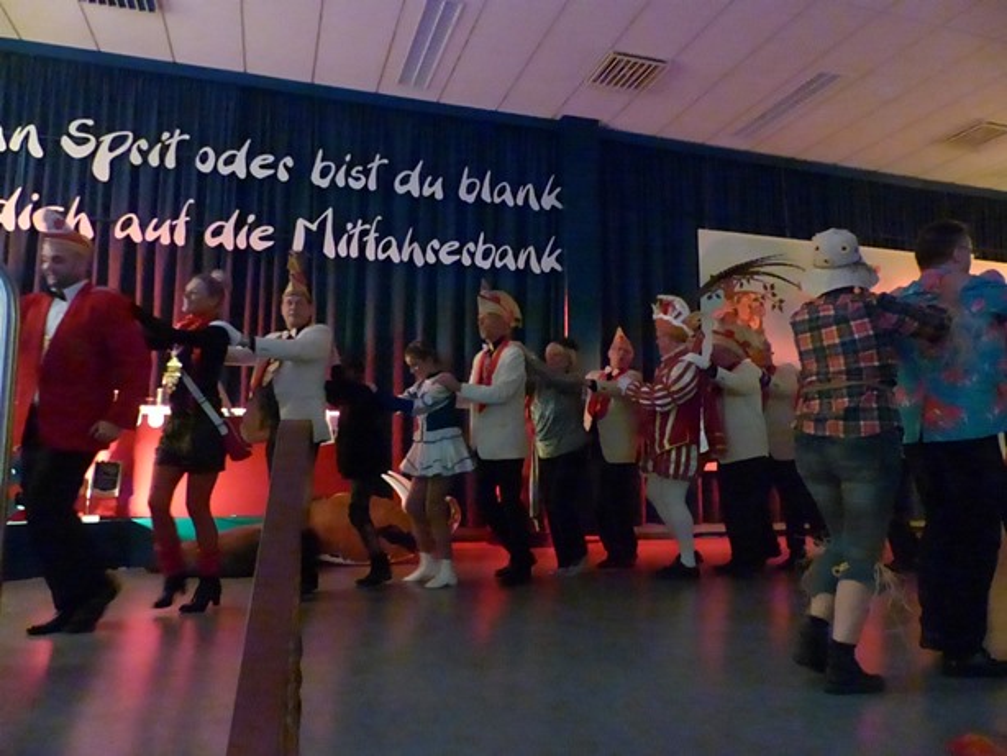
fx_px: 728
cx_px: 504
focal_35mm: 25
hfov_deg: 69.4
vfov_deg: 54.9
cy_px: 378
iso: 3200
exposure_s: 1/50
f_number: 2.8
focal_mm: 4.5
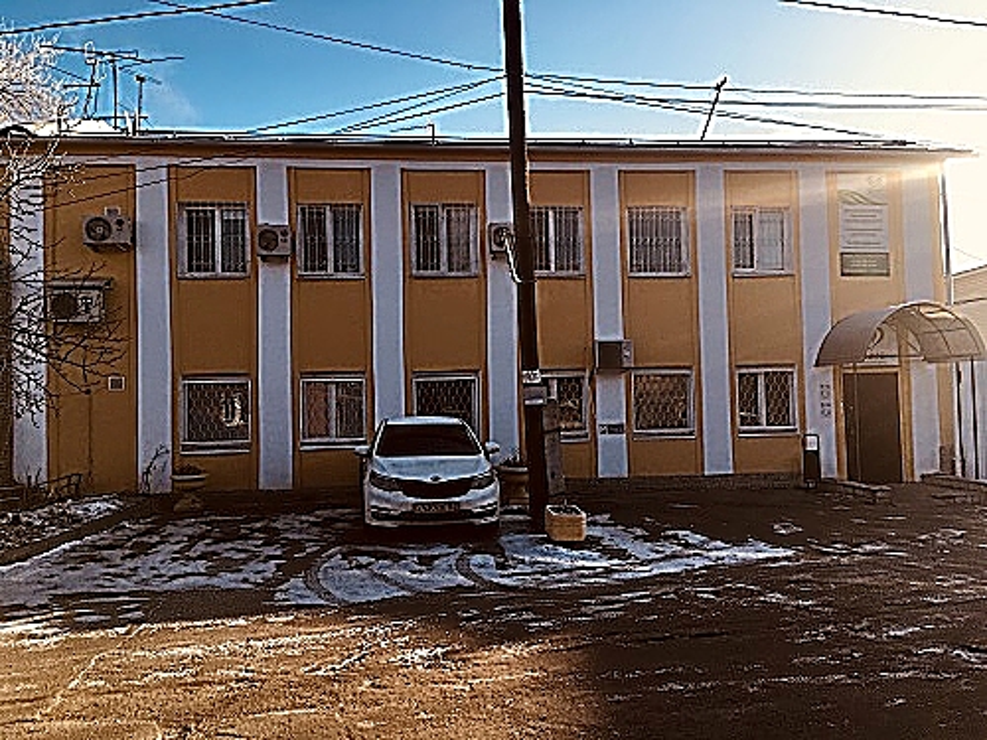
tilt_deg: +1.4
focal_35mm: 29
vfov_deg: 48.2
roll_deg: +1.4
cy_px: 370
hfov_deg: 61.7
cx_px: 494
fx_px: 827
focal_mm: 4.15
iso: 25
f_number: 2.2
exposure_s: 1/1012
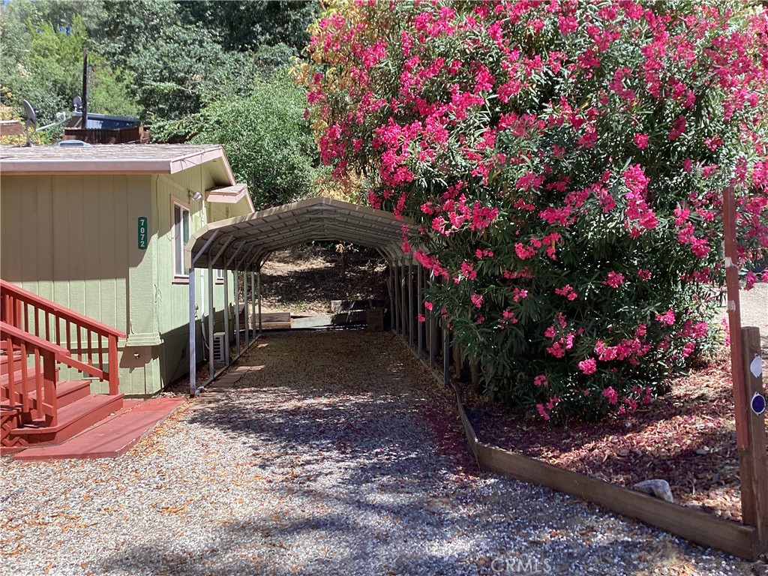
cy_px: 288
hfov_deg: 58.4
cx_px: 384
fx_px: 688
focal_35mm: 31
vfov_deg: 45.4
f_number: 2.4
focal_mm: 3.3
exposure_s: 1/321
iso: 25
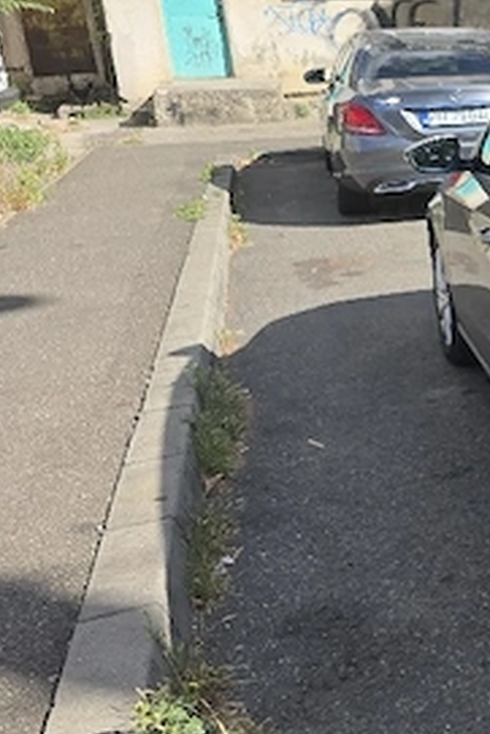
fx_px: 1081
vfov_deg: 37.4
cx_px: 796
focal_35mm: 53
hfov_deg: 20.6
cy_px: 322
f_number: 1.7
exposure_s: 1/625
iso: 12
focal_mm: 6.3
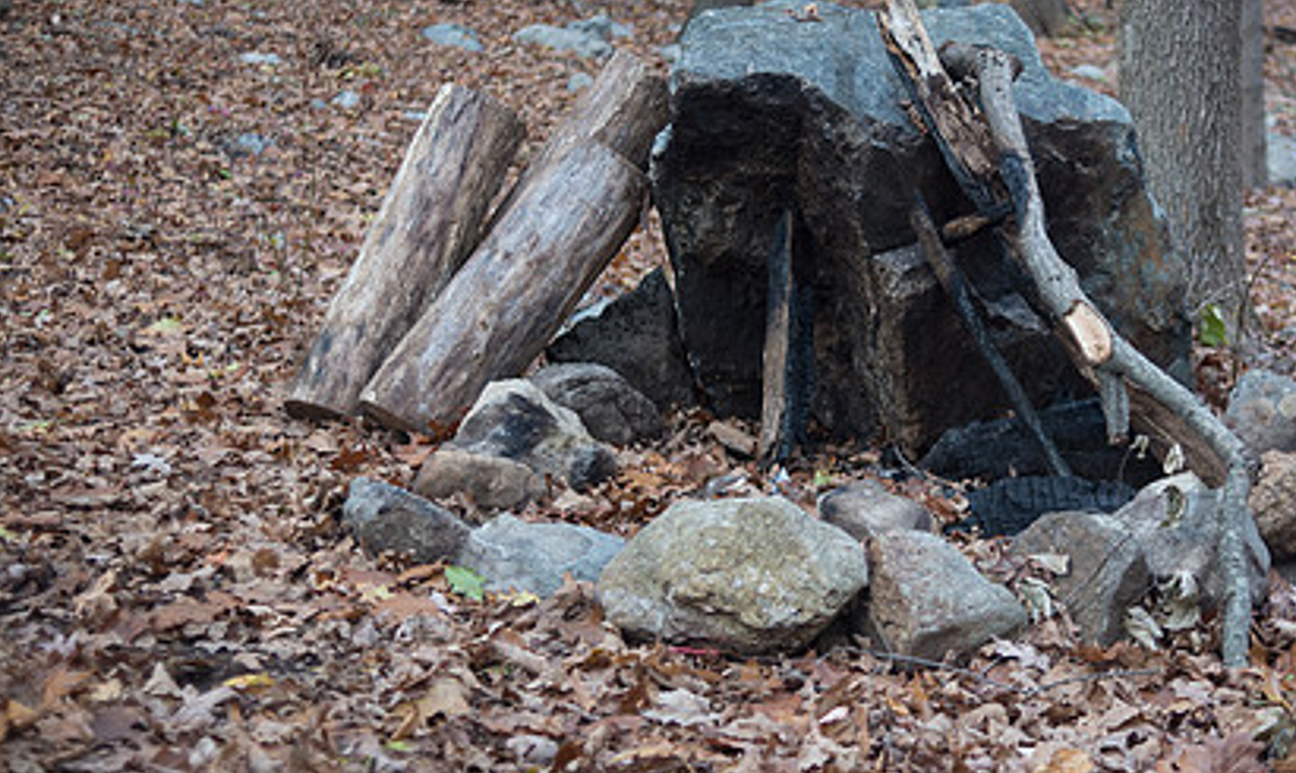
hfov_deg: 39.6
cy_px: 276
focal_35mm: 51
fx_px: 1778
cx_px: 845
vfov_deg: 24.4
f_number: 2
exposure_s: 1/160
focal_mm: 35
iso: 200
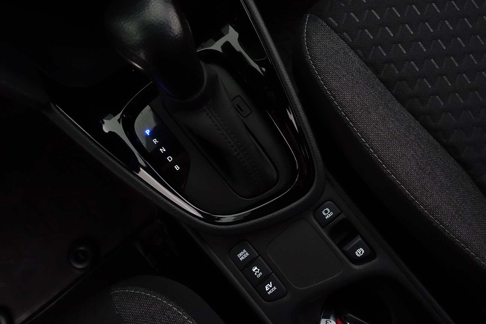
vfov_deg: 53.1
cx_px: 243
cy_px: 162
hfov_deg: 73.7
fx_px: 324
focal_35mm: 24
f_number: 2.5
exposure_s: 1/30
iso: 1000
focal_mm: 8.8
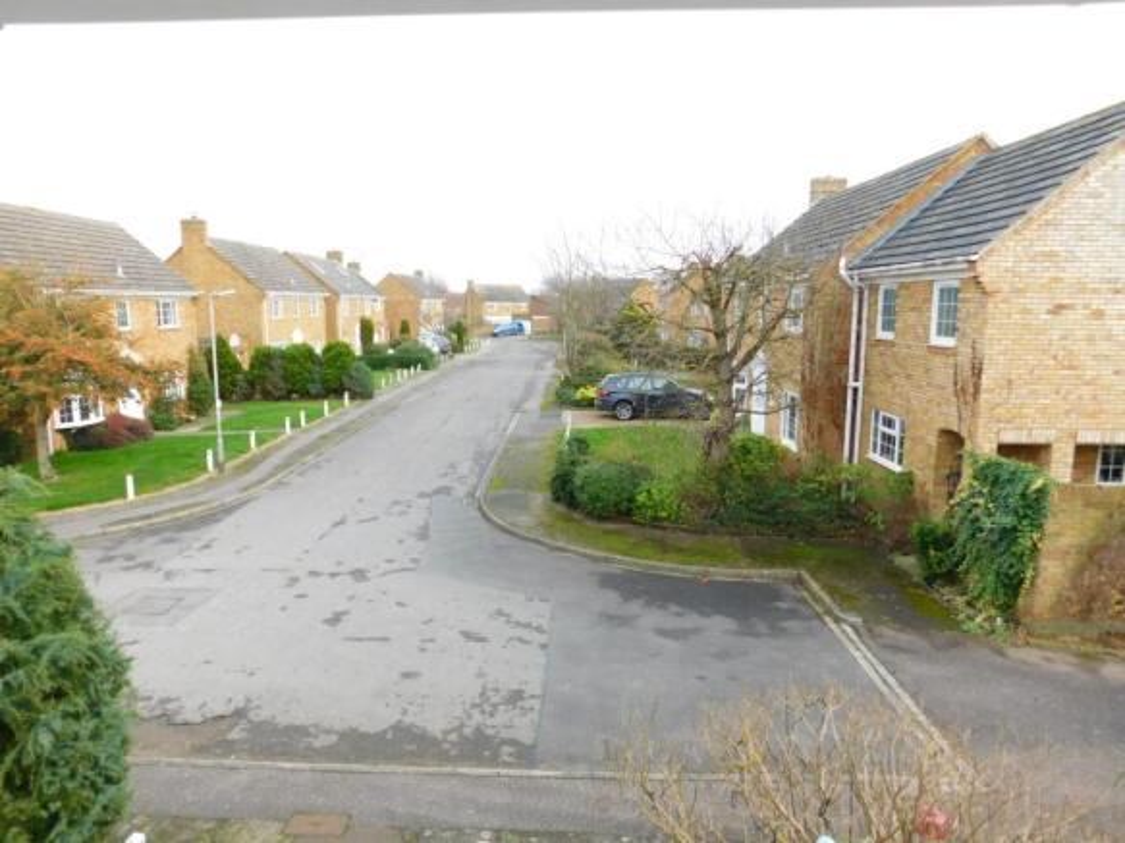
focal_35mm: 23
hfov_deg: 73.9
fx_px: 747
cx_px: 562
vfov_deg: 58.9
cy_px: 422
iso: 125
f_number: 3
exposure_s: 1/160
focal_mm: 4
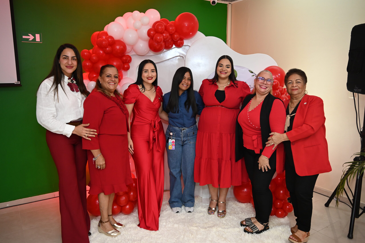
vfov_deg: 46.3
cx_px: 182
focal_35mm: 28
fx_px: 284
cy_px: 122
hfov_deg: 65.5
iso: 1600
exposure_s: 1/200
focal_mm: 28
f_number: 2.8
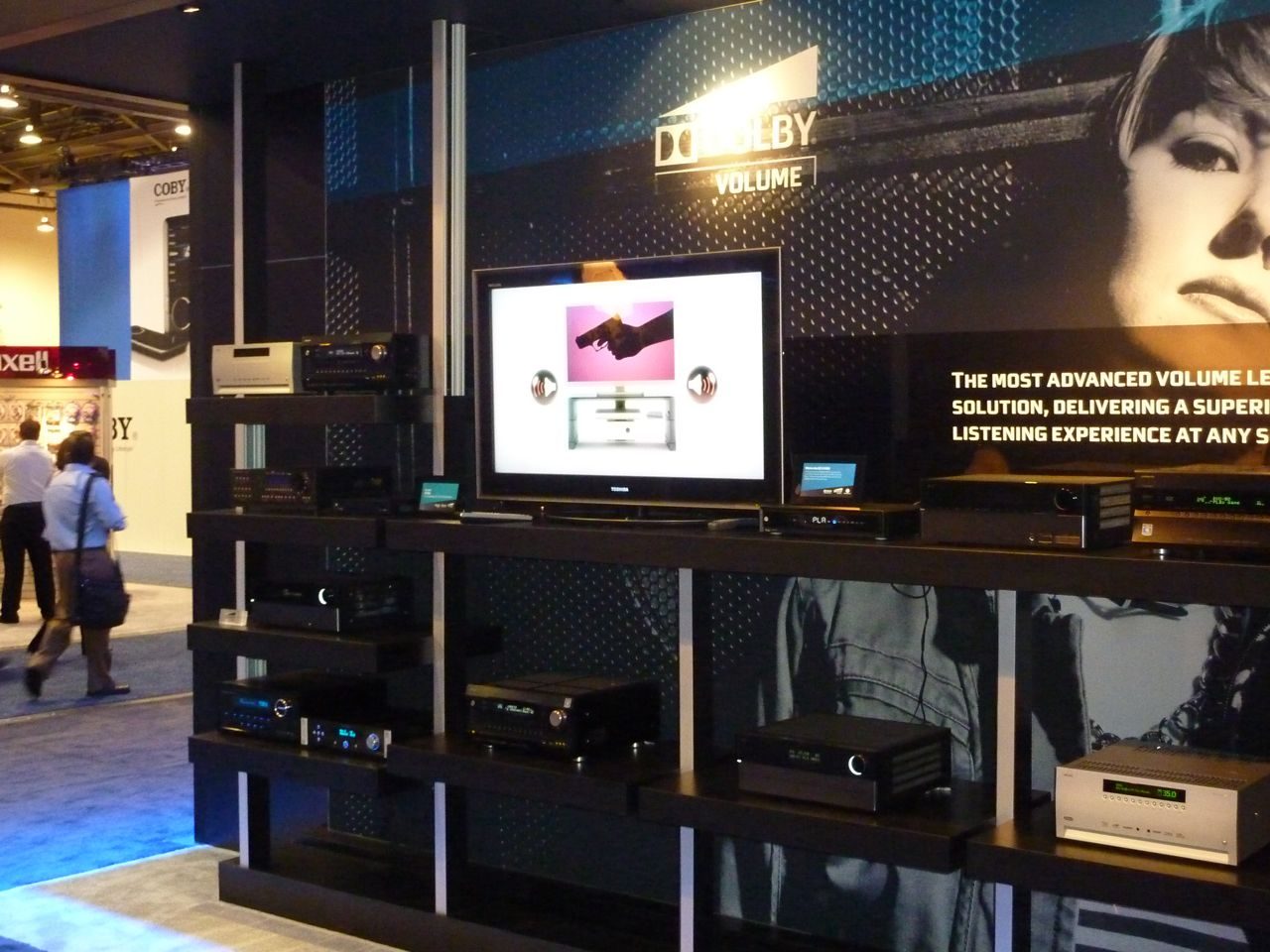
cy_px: 476
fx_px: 1651
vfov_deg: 32.2
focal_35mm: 45
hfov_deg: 42.1
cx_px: 635
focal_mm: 7.3
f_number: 3.7
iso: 800
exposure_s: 1/30
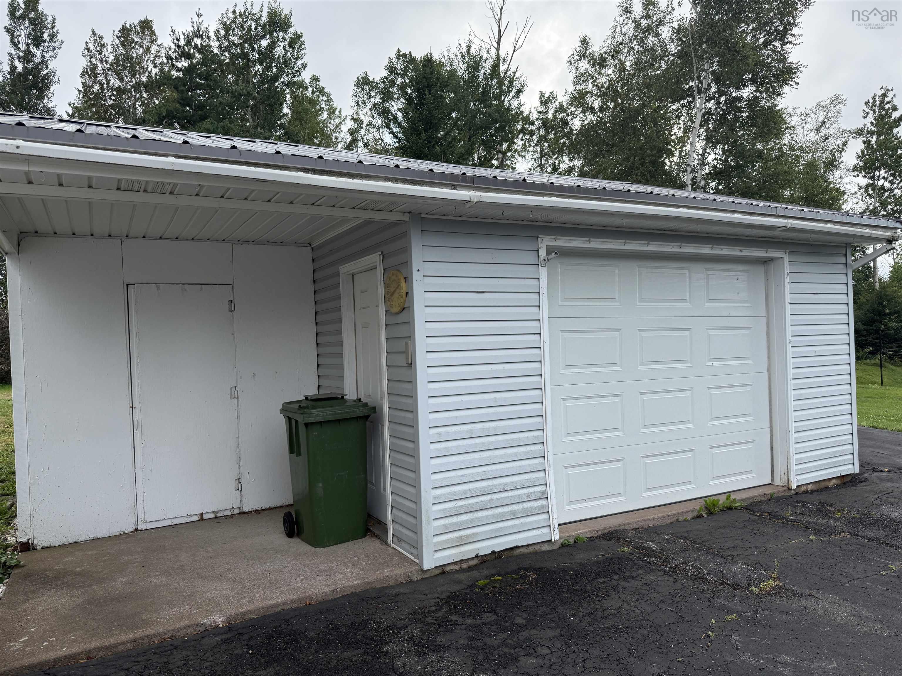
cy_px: 338
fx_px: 625
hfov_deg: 71.6
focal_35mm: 24
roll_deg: +2.7
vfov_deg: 56.8
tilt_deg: +0.1
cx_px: 451
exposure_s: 1/1553
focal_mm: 6.76
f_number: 1.78
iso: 100
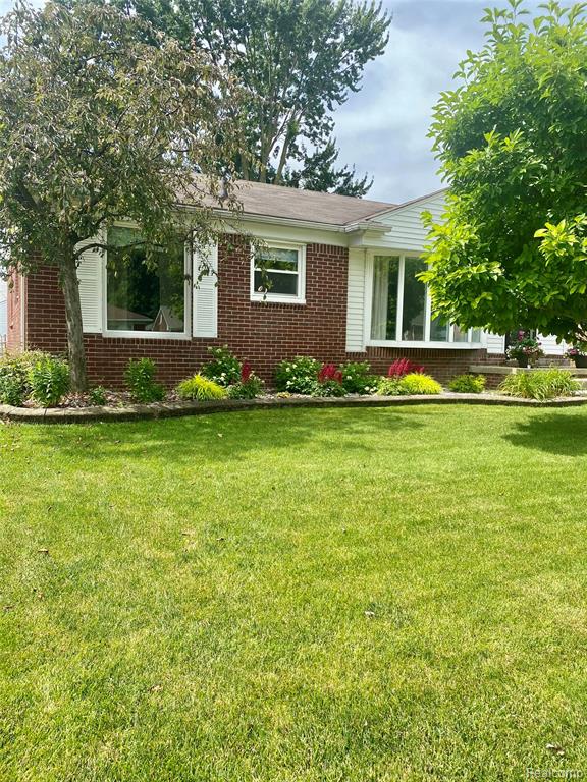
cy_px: 391
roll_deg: +0.3
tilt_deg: -3.3
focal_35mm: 26
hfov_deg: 53.1
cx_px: 294
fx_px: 588
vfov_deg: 67.3
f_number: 1.8
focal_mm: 4.25
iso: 32
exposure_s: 1/1701
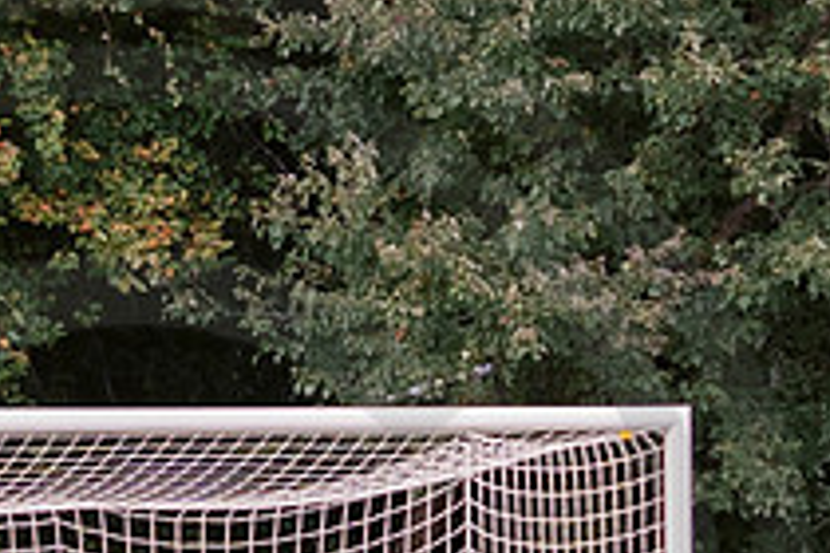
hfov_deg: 2.6
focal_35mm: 807
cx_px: 103
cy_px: 272
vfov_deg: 1.7
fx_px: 18604
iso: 640
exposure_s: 1/125
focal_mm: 90
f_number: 3.2
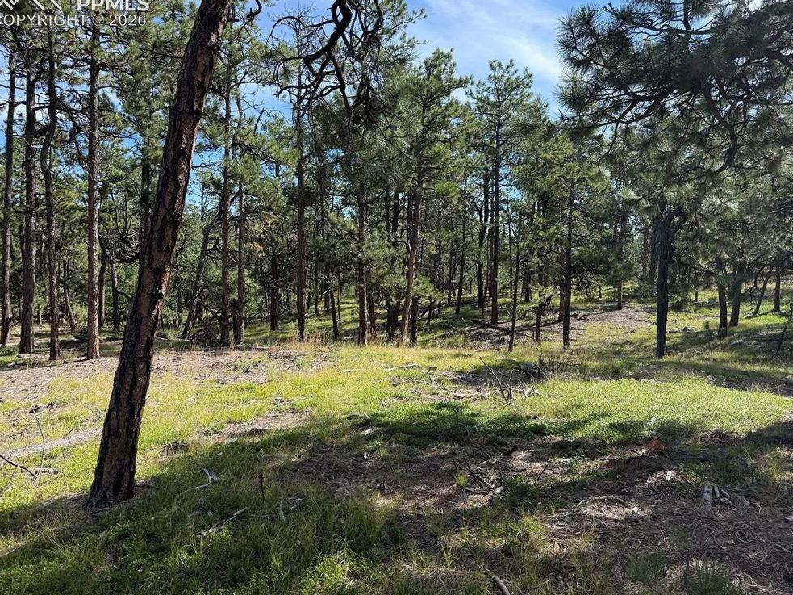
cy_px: 291
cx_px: 401
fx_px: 573
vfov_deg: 54.9
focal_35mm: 25
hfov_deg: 69.4
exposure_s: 1/1727
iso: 100
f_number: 1.78
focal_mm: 6.76
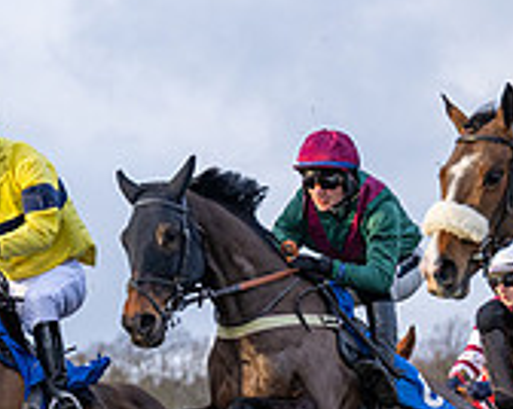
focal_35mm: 264
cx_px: 115
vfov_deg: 5.8
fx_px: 4004
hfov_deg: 7.3
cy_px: 394
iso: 800
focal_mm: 70
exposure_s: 1/2500
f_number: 2.8
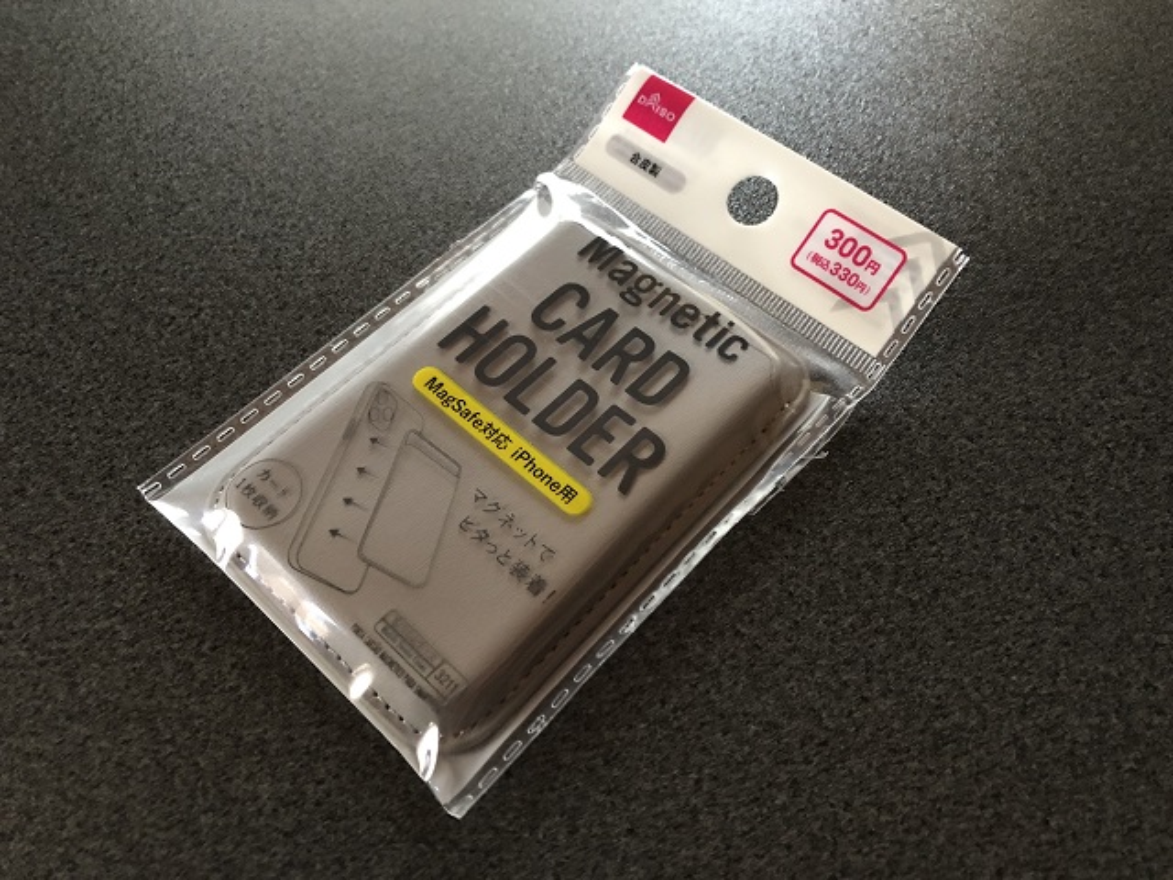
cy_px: 440
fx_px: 949
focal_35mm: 28
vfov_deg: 49.7
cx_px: 586
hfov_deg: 63.4
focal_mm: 3.99
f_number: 1.8
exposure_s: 1/4
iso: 100
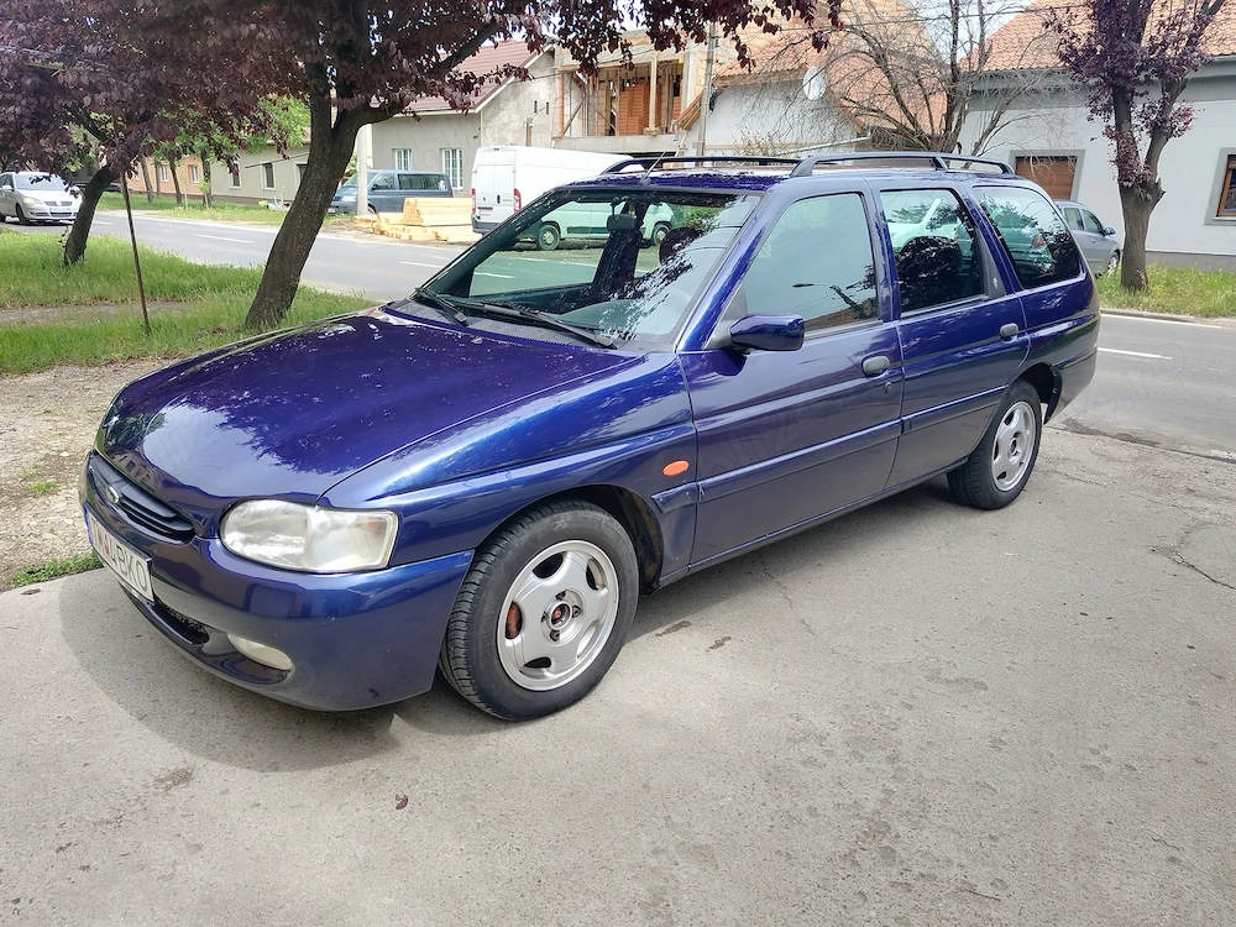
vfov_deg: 53.1
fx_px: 928
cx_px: 618
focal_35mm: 26
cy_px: 464
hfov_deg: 67.3
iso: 100
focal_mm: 6.24
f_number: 1.8
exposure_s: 1/241
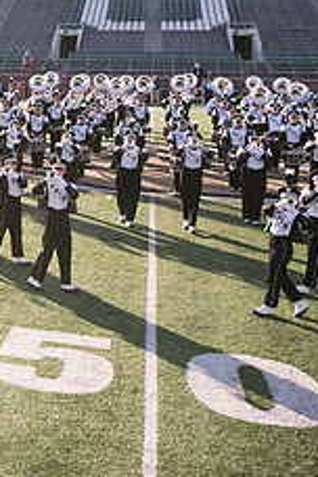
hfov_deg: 18.1
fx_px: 808
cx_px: -236
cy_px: 112
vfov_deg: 32.2
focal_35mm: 61
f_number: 5
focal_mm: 24
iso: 320
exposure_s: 1/640
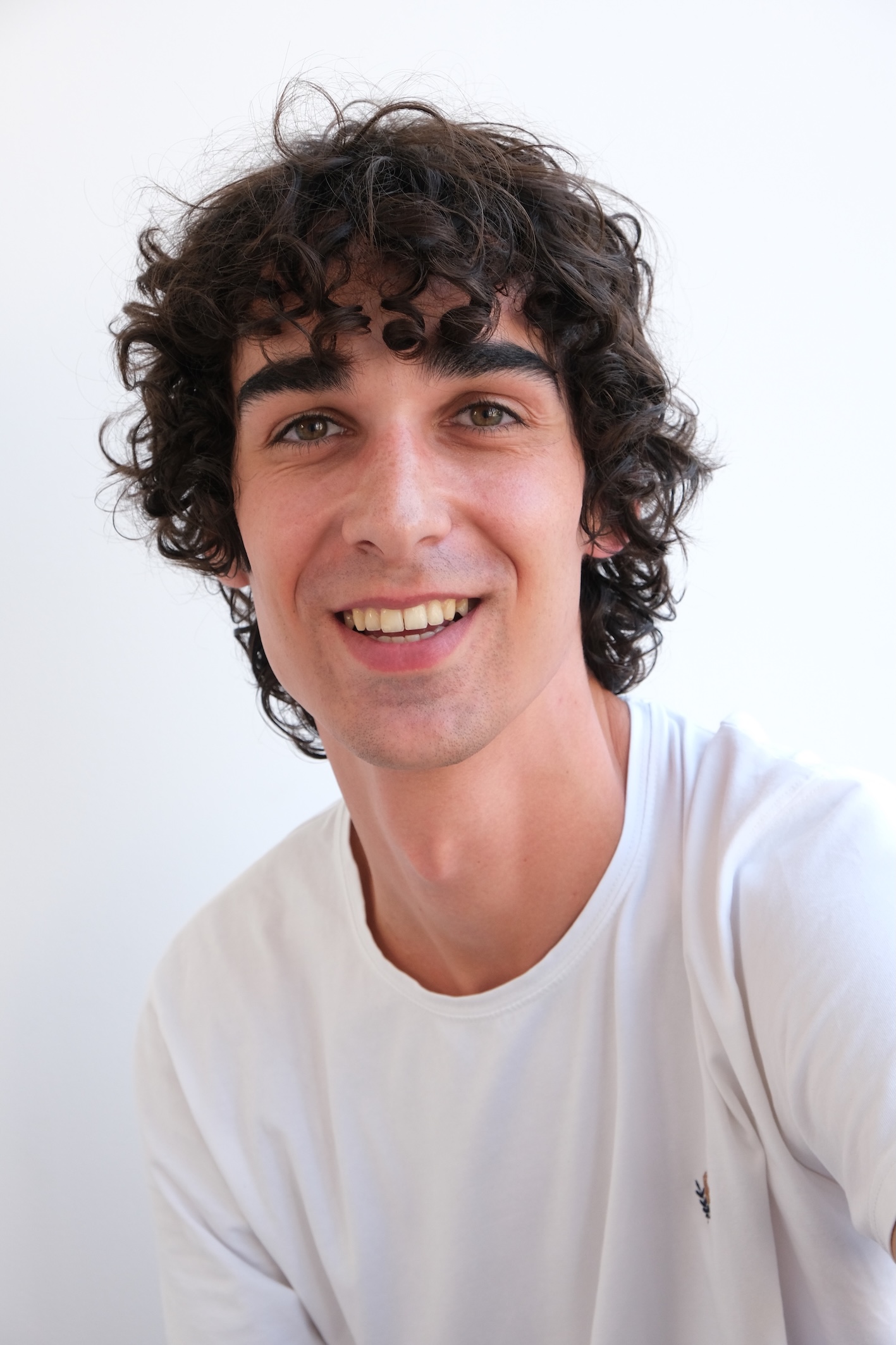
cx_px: 448
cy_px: 672
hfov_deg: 17.9
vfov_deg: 26.7
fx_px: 2838
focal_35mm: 76
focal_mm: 50.5
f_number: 8
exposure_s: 1/125
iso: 1250
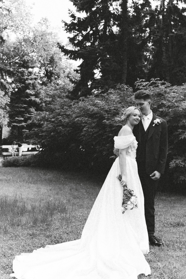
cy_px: 92
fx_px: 419
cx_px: 109
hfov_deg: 25.0
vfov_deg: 36.5
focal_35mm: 54
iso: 320
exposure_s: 1/500
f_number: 4
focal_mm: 35
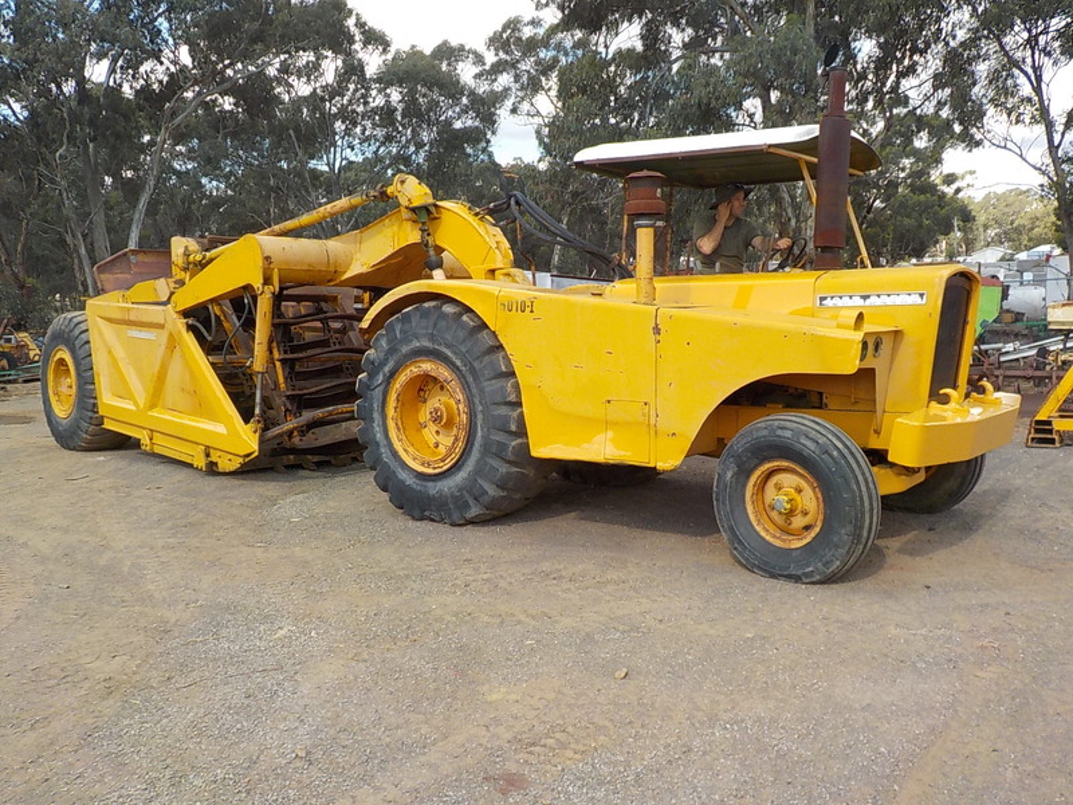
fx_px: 930
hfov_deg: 60.0
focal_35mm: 30
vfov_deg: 46.8
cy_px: 402
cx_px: 536
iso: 125
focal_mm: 4.1
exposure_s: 1/640
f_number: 3.3
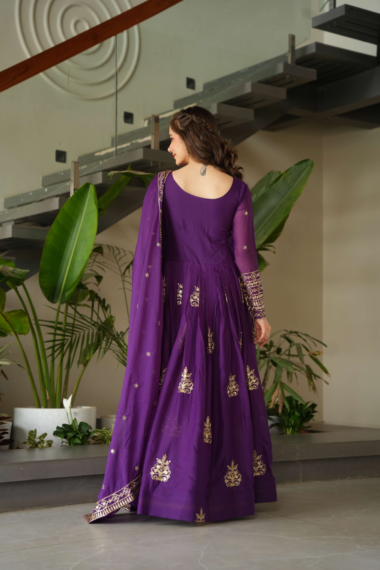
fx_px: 981
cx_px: 190
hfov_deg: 21.9
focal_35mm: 62
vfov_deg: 32.4
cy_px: 285
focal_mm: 62
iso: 400
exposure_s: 1/200
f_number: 3.2
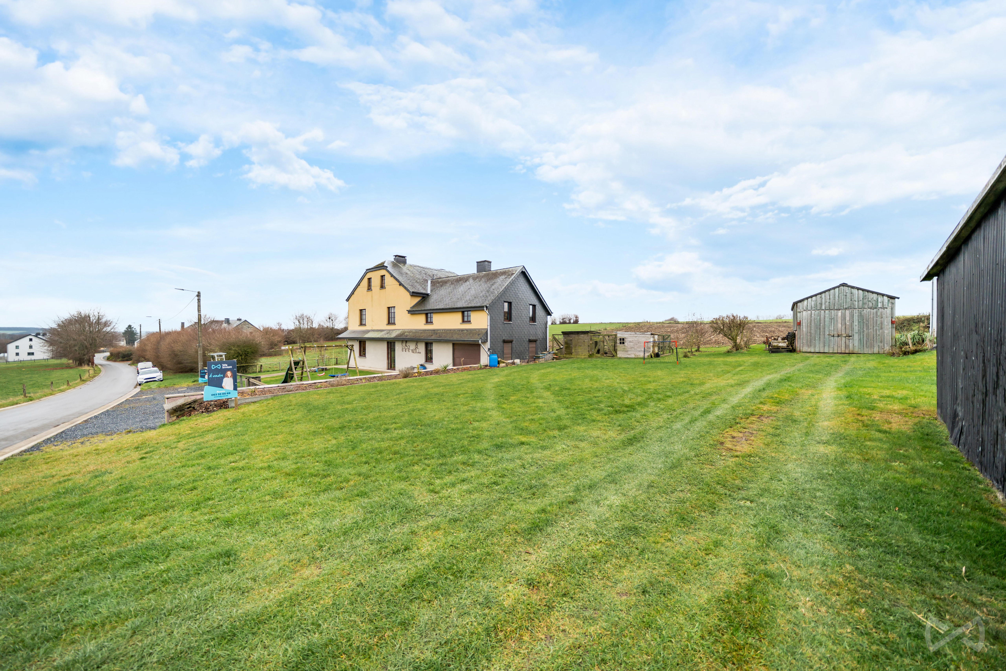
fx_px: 335
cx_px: 503
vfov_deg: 90.0
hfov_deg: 112.6
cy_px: 336
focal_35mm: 12
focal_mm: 12
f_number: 4
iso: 200
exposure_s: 1/125
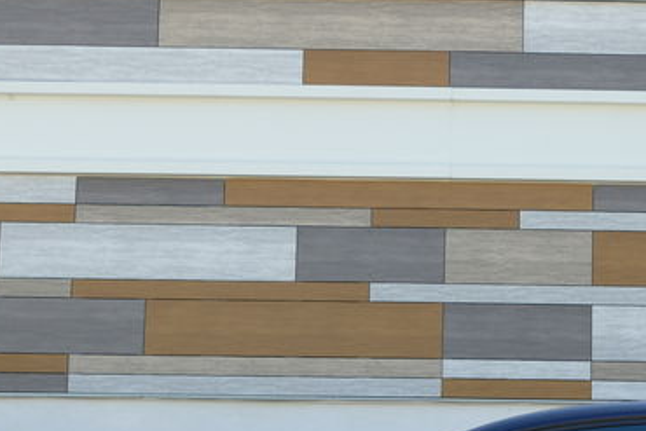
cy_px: 451
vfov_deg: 16.5
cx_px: 571
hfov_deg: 24.4
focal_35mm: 81
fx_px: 1454
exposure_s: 1/500
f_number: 3
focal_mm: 10.85
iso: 125
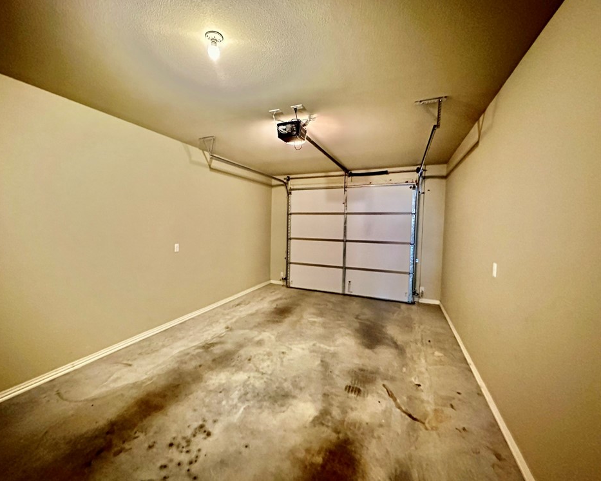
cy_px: 236
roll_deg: -0.6
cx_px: 272
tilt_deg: -1.7
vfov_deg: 84.0
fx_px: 267
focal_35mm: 15
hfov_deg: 96.5
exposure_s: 1/40
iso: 1250
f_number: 2.2
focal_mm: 2.22
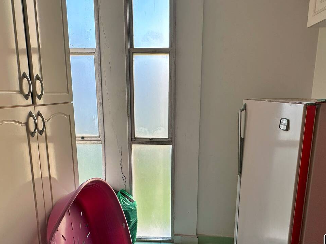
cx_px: 171
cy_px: 123
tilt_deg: -8.9
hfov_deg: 78.9
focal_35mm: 21
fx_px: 198
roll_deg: -0.4
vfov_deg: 63.4
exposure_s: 1/115
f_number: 2.2
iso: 40
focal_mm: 2.22
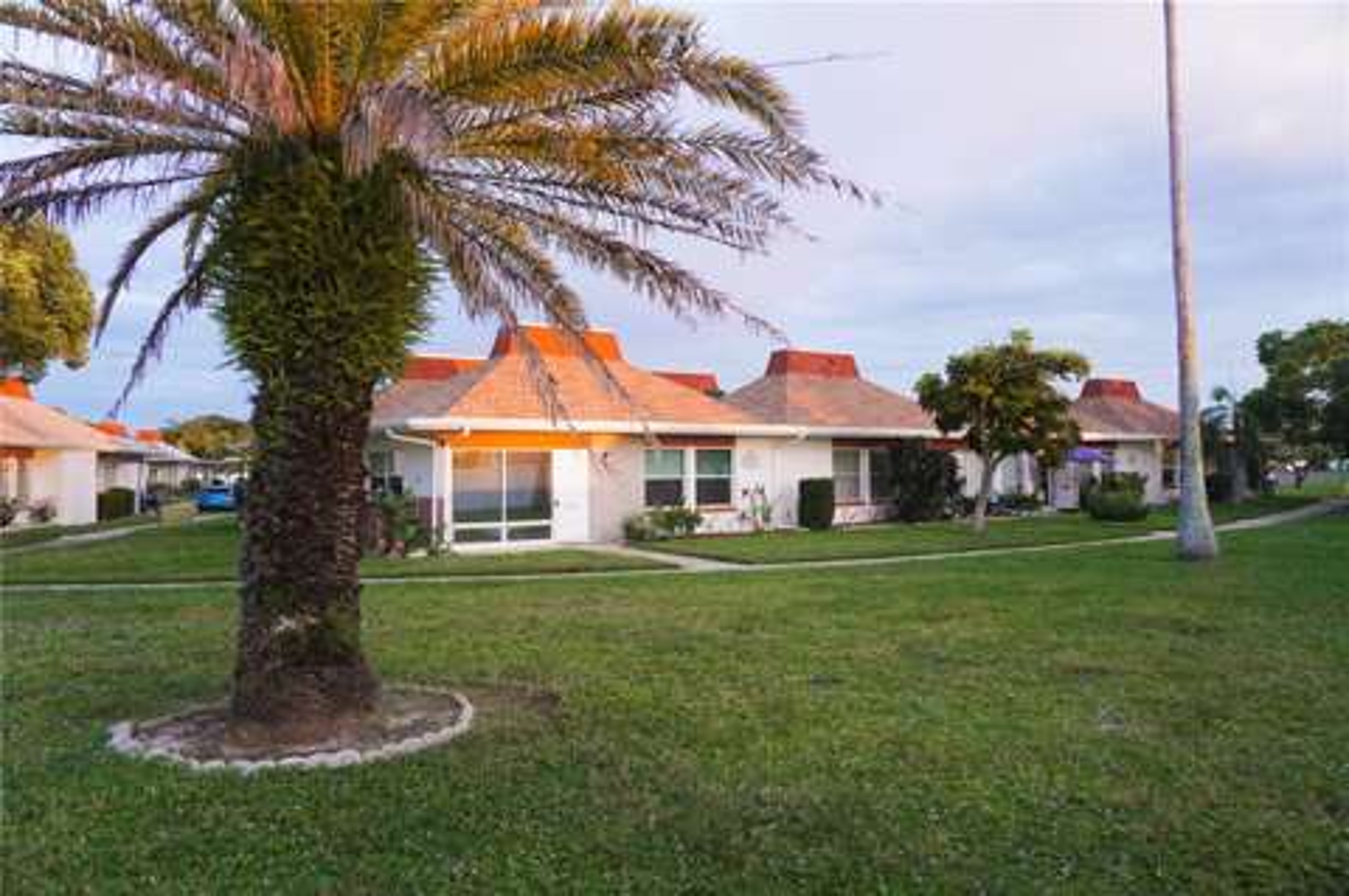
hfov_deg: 73.8
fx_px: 898
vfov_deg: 53.0
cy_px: 448
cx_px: 674
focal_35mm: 24
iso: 640
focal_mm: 16
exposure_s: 1/160
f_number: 4
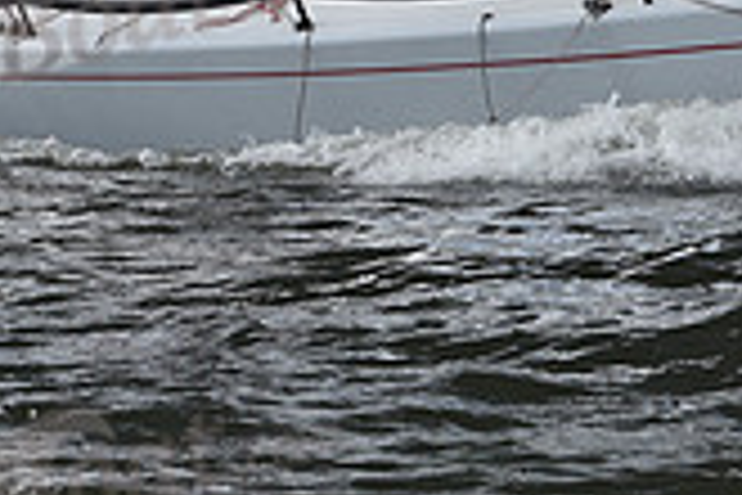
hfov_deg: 8.4
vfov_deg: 5.5
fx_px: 5070
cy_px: -254
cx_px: 580
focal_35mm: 246
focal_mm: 70
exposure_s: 1/1000
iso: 250
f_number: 6.3
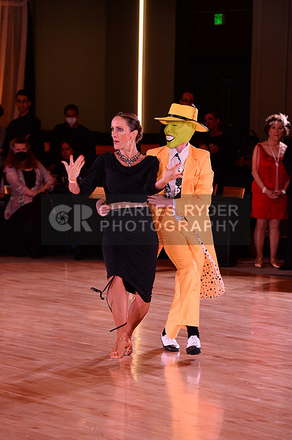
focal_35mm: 200
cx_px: 146
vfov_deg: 10.3
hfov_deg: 6.8
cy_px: 220
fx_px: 2440
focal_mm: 200
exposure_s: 1/250
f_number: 6.3
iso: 4000
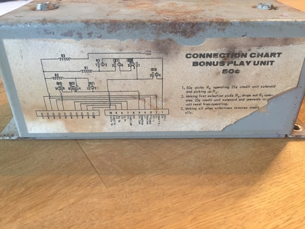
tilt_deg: -33.4
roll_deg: +0.7
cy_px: 114
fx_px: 256
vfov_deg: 48.2
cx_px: 152
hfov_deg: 61.7
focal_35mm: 29
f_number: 2.2
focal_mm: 4.15
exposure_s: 1/33
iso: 200
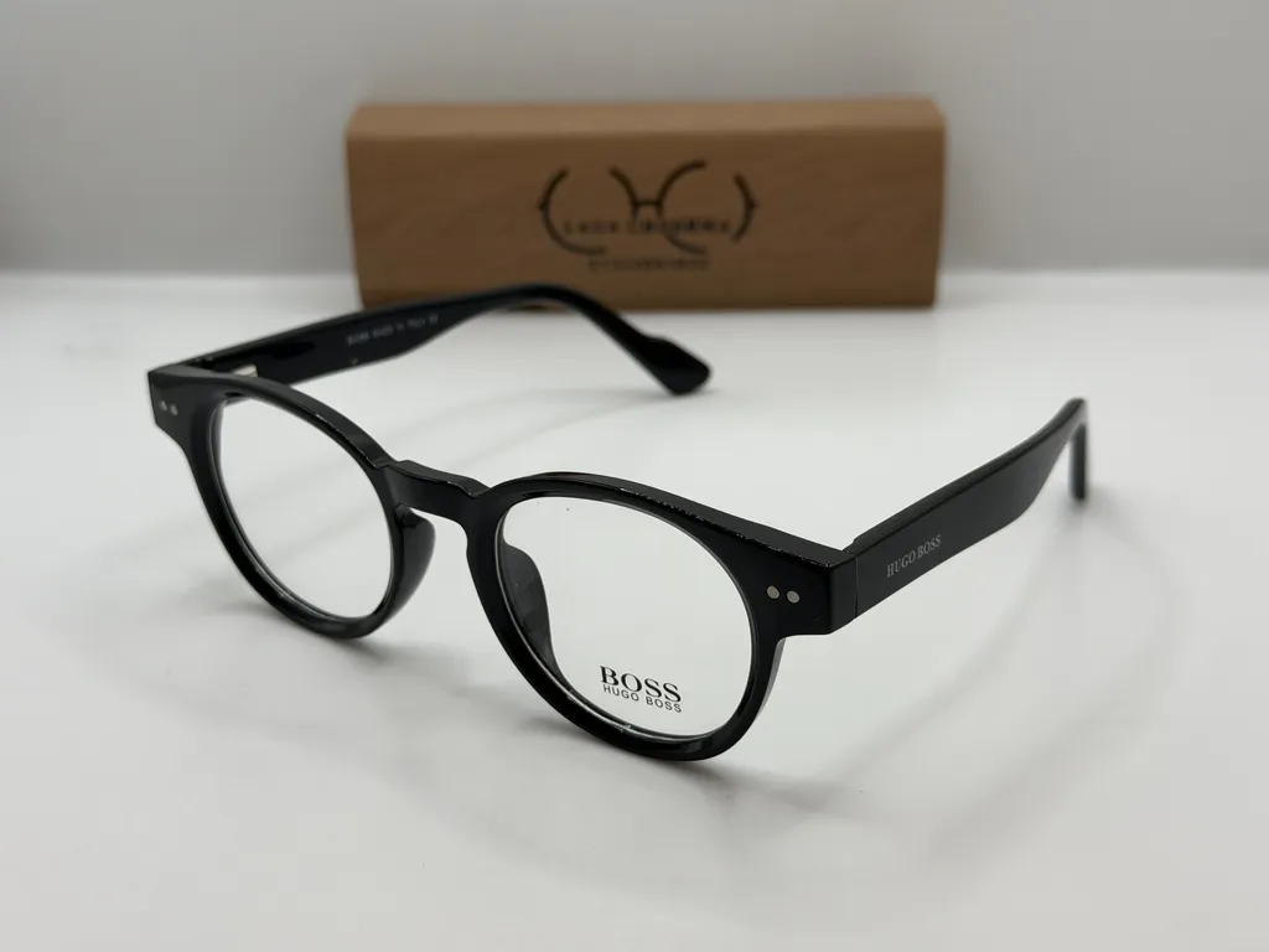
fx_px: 1760
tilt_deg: -22.9
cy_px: 476
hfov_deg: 39.7
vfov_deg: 30.3
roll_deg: +1.7
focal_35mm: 48
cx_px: 634
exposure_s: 1/557
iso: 64
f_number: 1.78
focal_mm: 6.76
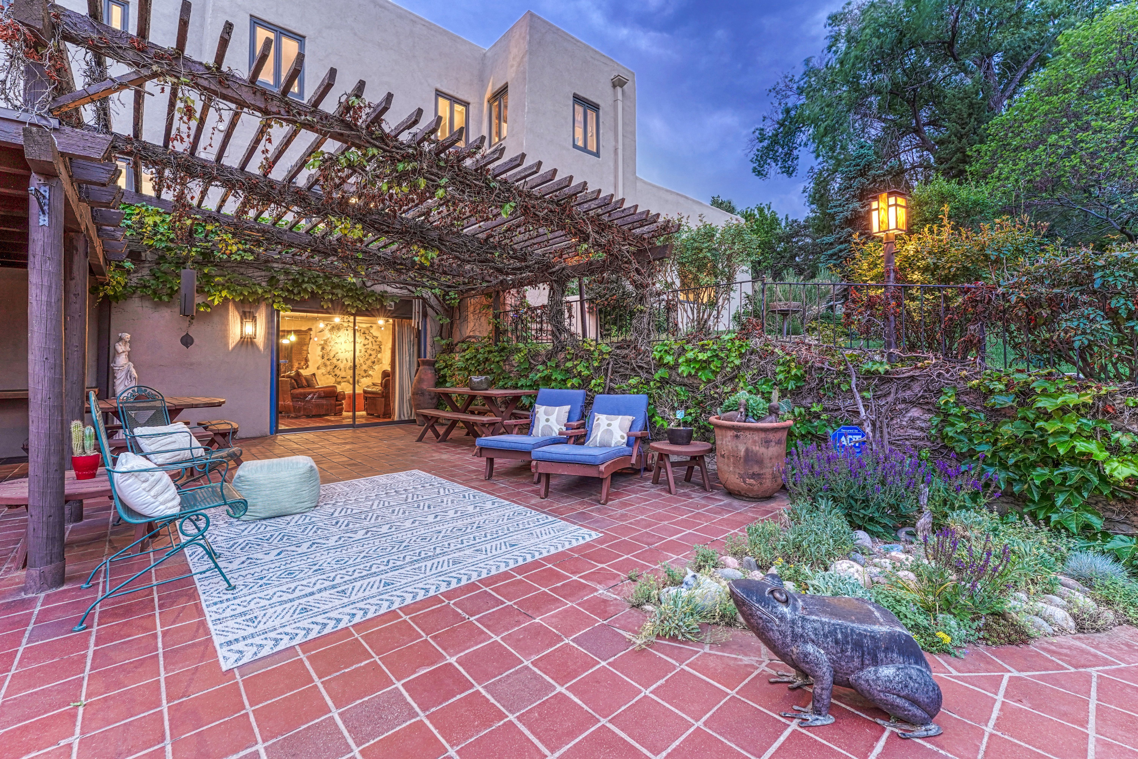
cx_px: 569
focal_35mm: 15
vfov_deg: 77.7
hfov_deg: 100.8
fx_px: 471
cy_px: 380
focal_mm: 14.9
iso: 800
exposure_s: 1/2.5
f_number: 8
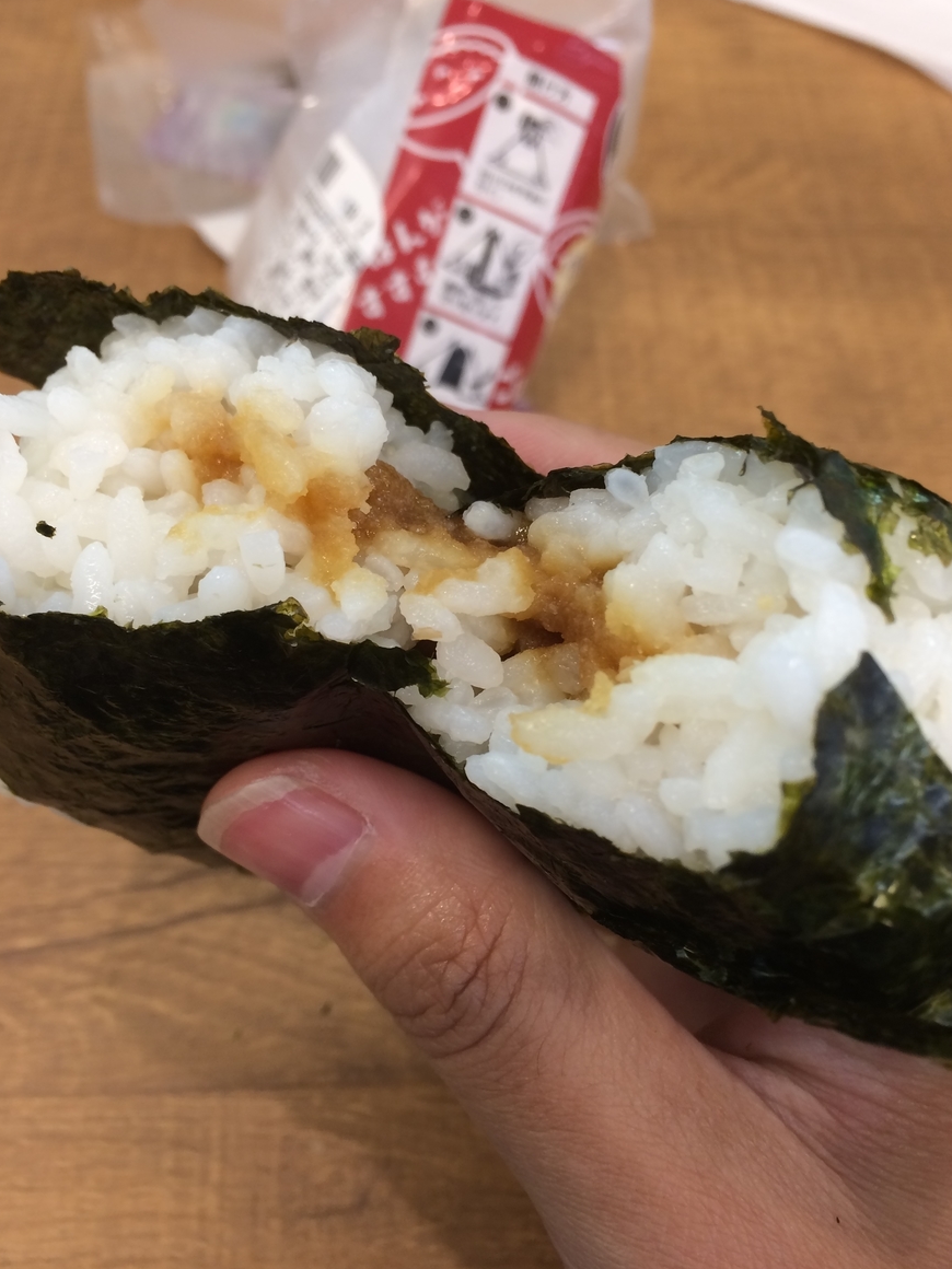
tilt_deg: -57.6
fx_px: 1100
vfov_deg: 60.0
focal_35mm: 30
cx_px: 467
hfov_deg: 46.8
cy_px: 616
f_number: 2.2
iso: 40
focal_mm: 4.15
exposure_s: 1/30
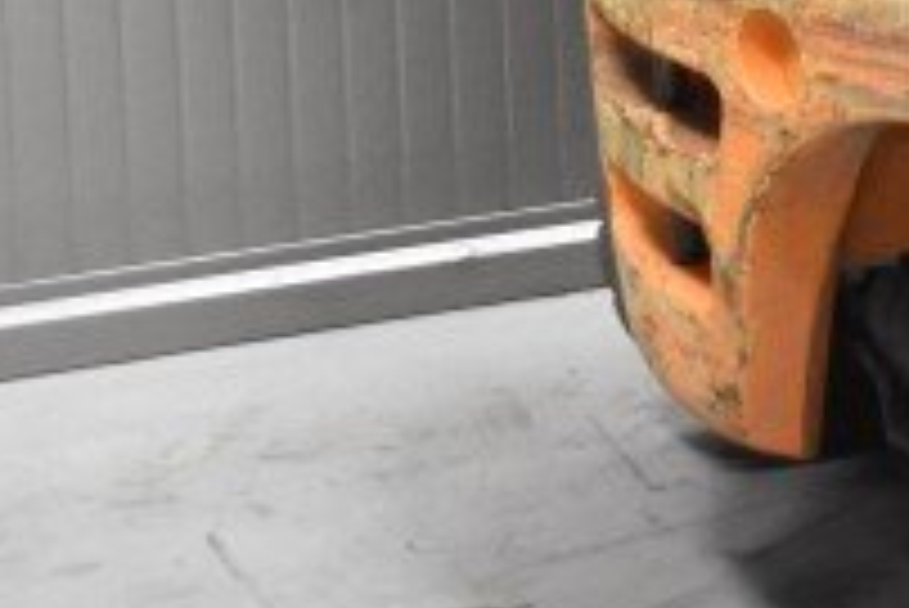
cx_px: 2002
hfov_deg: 9.6
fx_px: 4952
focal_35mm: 196
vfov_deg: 6.6
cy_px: -878
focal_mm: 22
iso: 1600
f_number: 4.5
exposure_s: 1/30
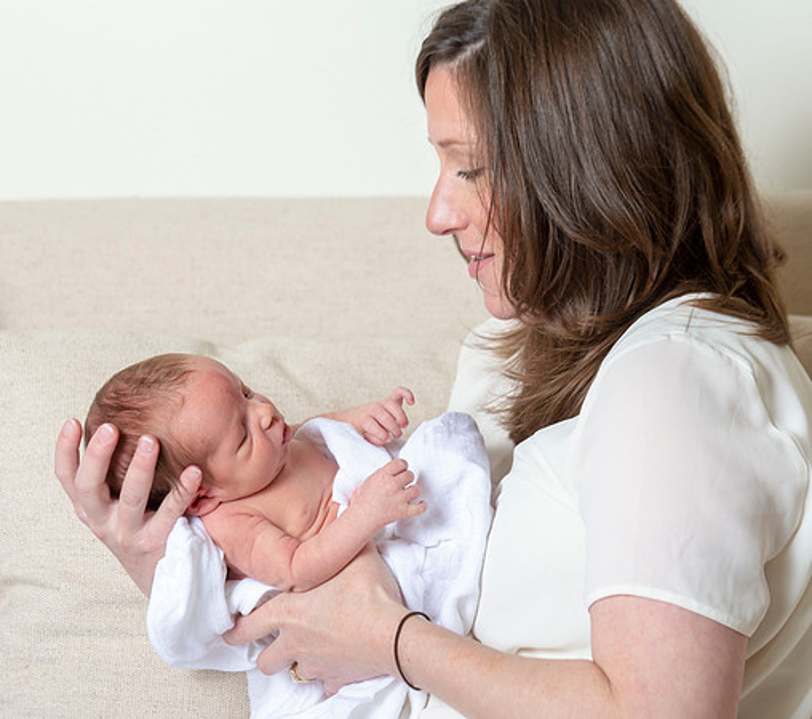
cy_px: 381
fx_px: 3929
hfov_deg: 11.8
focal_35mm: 157
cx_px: 374
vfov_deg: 10.5
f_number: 5.6
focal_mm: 120
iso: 200
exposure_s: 1/160
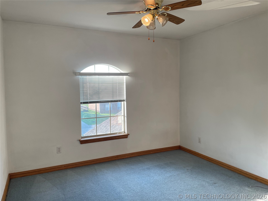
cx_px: 134
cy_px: 100
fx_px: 201
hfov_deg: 67.3
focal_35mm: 26
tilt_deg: -2.8
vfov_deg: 53.1
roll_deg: +1.1
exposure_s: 1/120
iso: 64
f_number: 1.6
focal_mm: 4.2
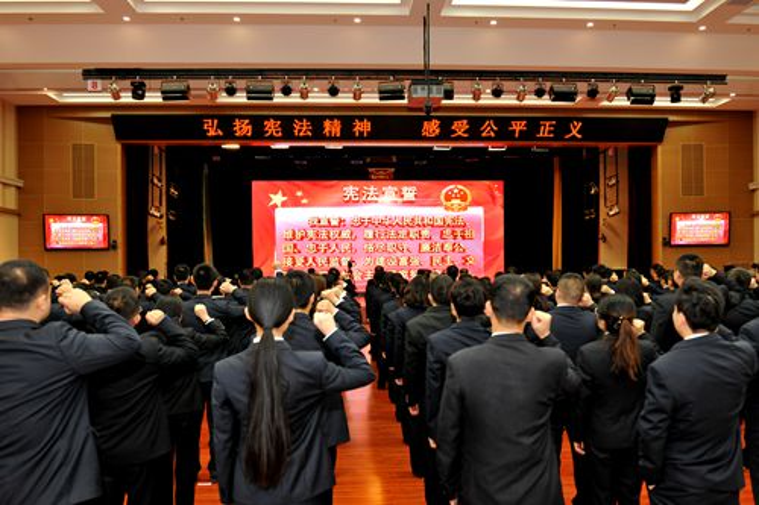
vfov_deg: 47.9
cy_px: 252
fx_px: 569
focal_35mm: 27
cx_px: 380
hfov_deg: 67.4
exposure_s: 1/60
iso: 800
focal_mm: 27
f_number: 3.5
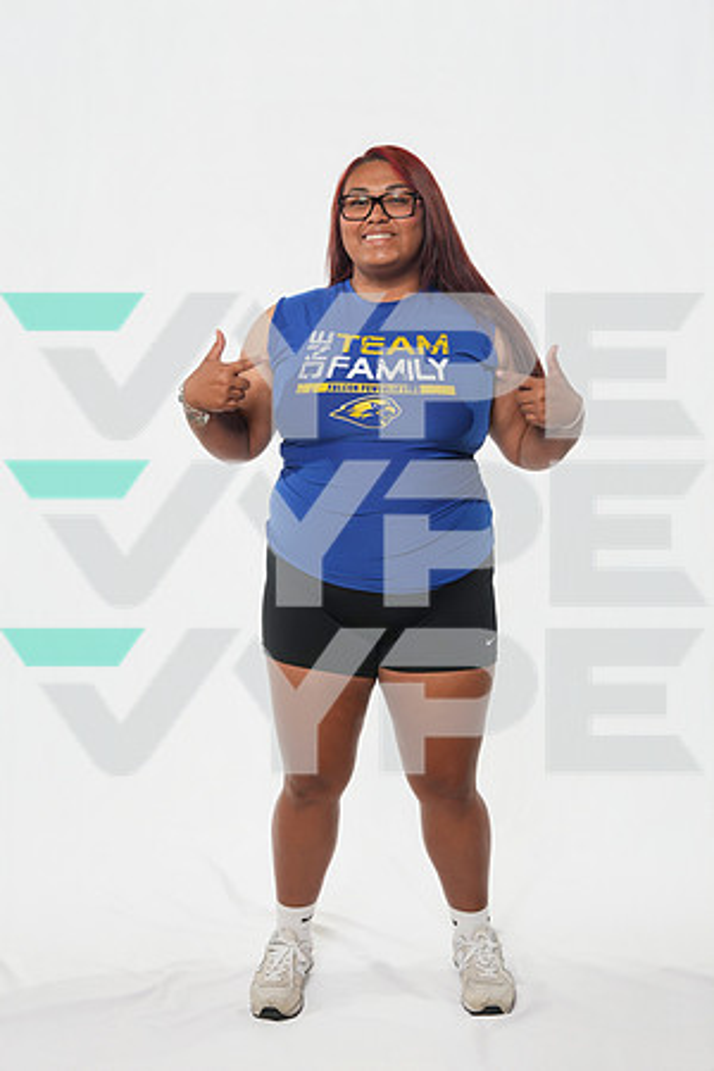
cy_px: 536
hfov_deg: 30.8
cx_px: 357
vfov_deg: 44.9
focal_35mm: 44
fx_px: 1297
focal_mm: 43.6
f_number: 8
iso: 500
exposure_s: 1/125
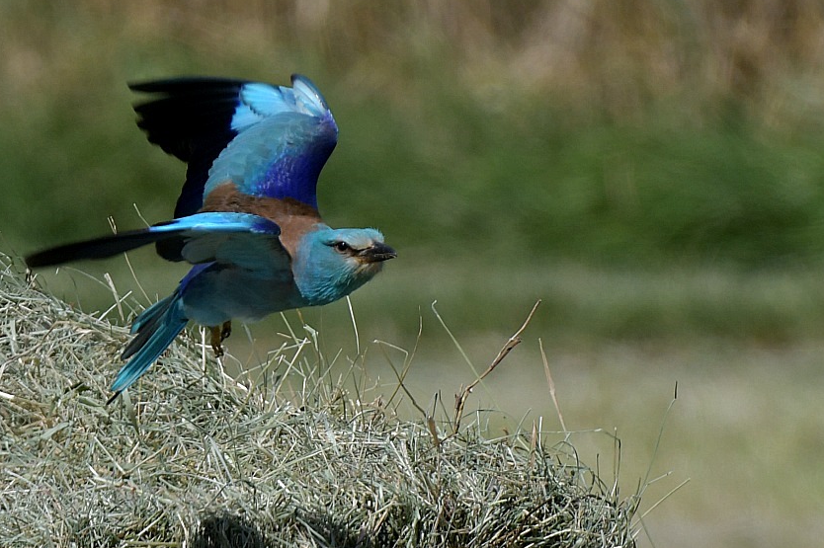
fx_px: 21067
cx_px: 374
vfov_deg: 1.5
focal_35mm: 921
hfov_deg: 2.2
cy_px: 294
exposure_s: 1/1500
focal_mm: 500
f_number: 8
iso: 220
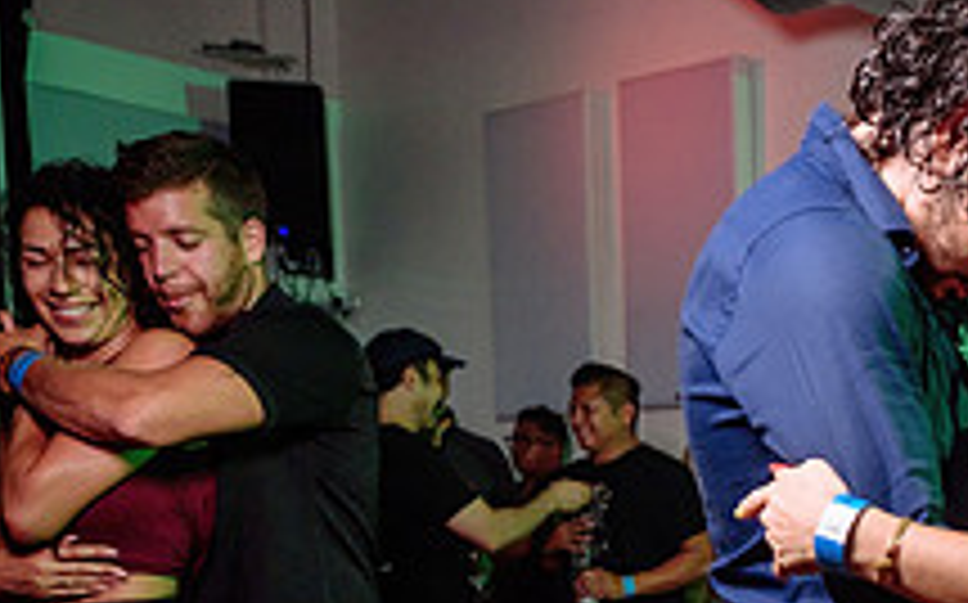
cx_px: 1045
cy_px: 736
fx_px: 1740
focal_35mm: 66
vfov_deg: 18.6
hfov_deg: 28.5
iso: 800
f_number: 2.8
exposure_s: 1/80
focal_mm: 24
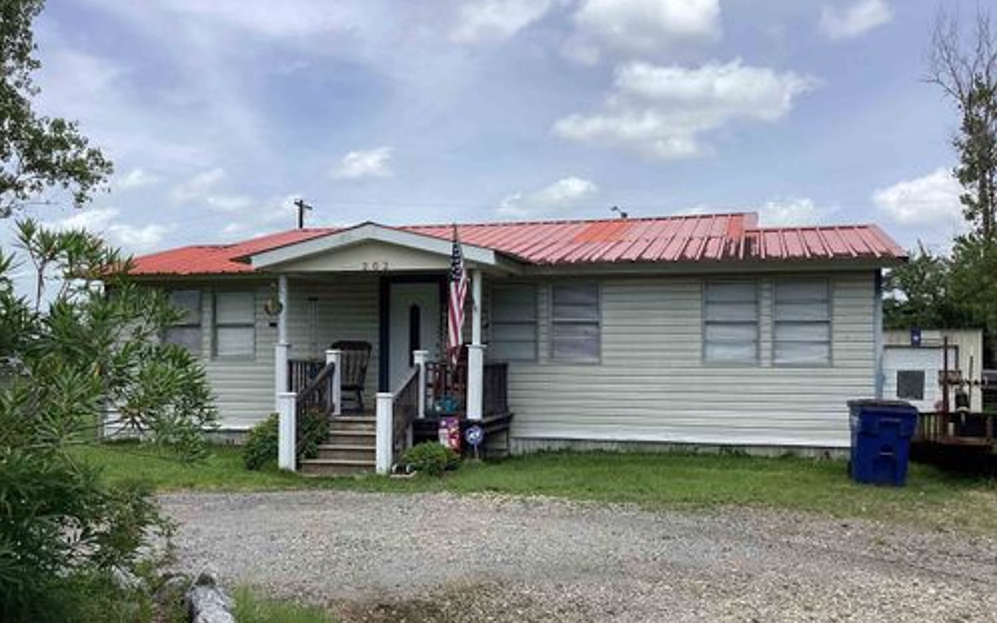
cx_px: 498
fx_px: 896
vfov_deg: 38.2
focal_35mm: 33
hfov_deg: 58.2
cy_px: 366
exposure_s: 1/1404
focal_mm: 3.3
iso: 25
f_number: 2.4
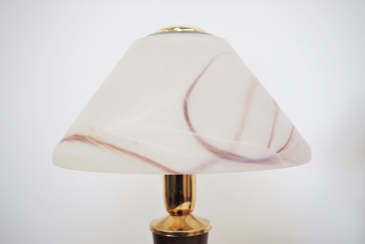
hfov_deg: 46.4
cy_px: 122
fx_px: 426
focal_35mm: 42
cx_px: 182
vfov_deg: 31.9
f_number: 4
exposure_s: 1/60
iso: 200
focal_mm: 28.13
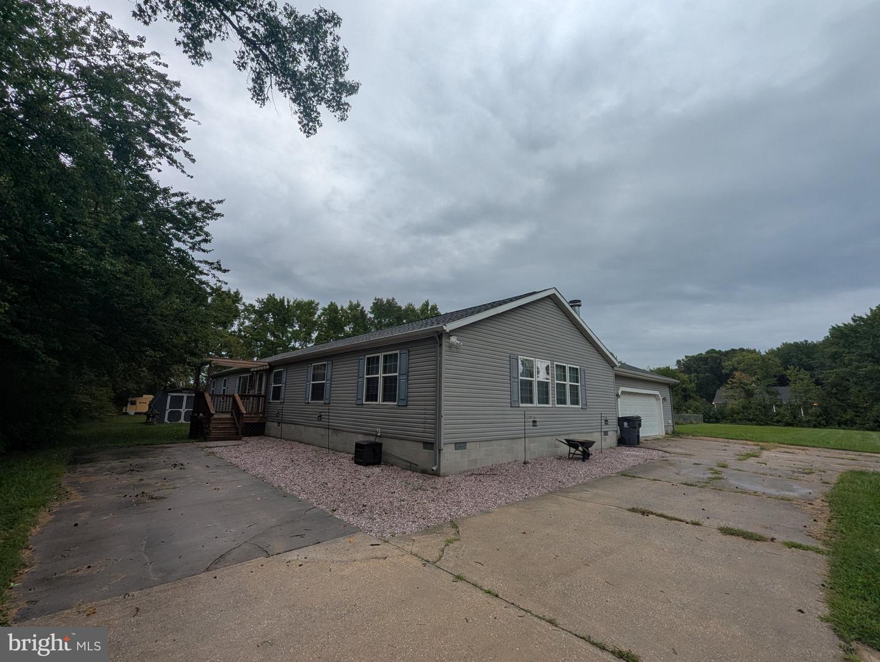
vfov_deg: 90.1
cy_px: 331
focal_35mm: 13
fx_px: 331
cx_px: 440
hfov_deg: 106.1
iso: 49
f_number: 2.2
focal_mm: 1.95
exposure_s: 1/1751
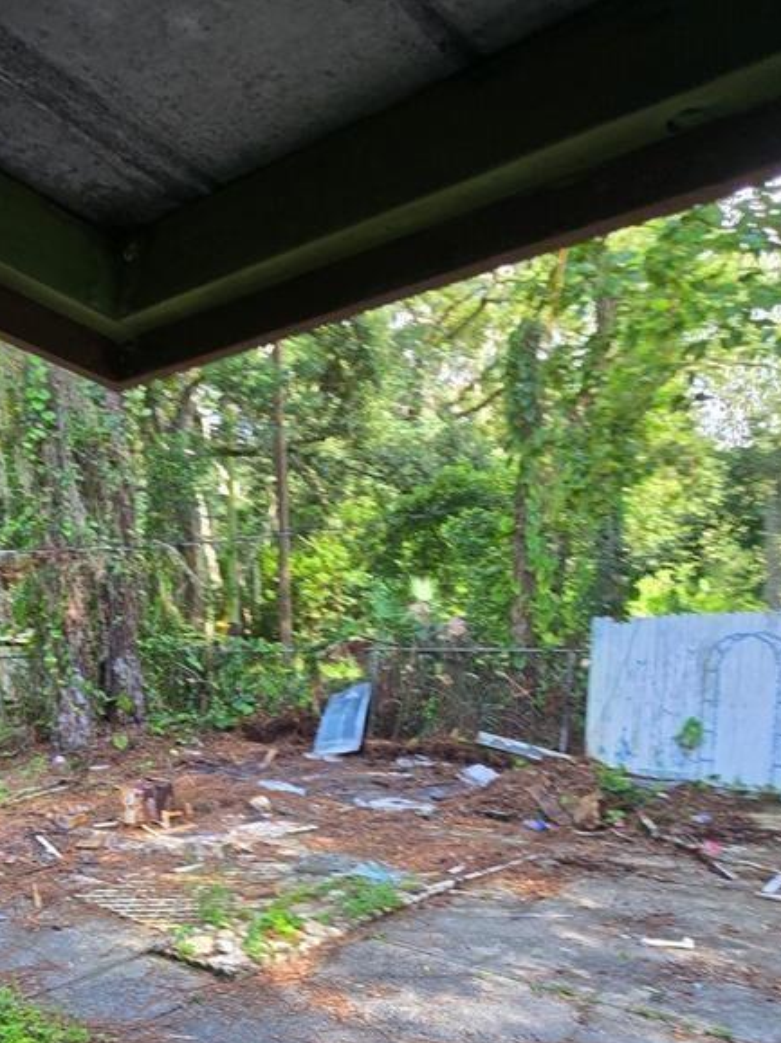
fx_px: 813
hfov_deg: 50.9
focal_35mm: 27
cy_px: 846
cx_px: 303
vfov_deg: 59.7
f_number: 2.2
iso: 64
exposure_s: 1/120
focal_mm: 2.2
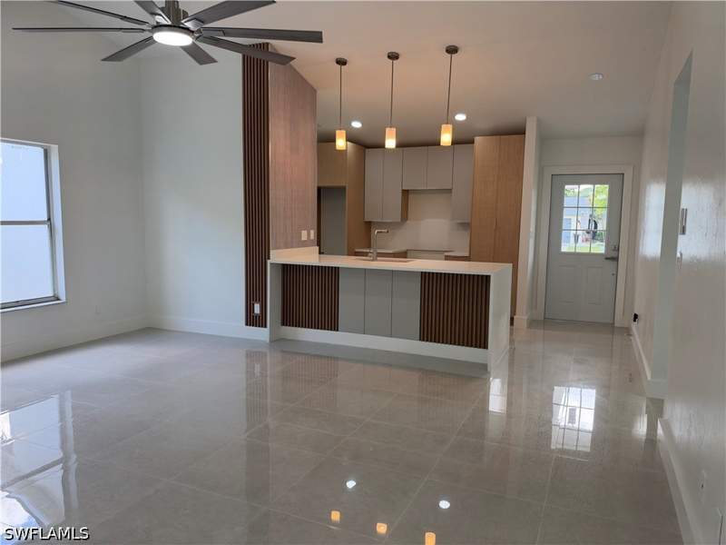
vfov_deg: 56.8
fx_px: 503
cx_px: 363
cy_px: 272
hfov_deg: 71.6
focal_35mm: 24
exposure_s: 1/156
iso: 50
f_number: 1.48
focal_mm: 6.93
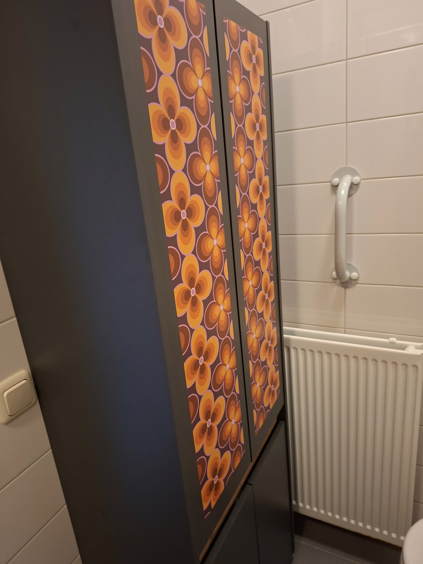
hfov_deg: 58.9
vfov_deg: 73.9
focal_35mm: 23
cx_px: 212
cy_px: 282
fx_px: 375
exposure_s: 1/25
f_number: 1.8
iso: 500
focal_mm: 5.54
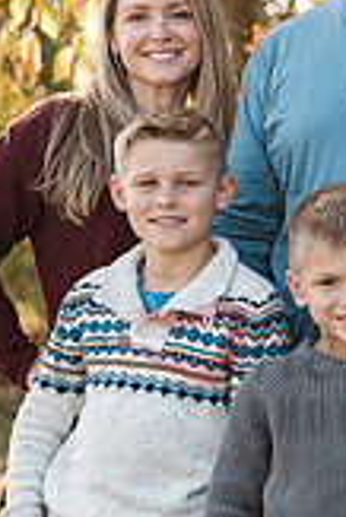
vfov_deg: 10.6
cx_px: 206
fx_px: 2776
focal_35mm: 193
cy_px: 346
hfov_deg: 7.1
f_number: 3.5
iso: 500
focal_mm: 70
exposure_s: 1/800
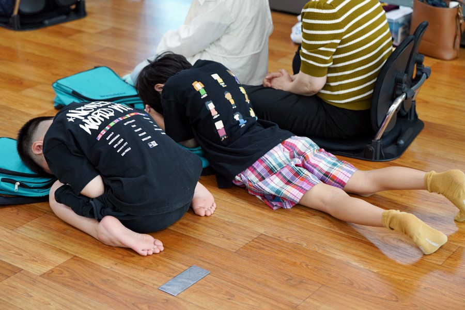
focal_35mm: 70
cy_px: 155
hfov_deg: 28.8
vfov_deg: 19.5
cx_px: 232
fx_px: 904
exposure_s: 1/160
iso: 1600
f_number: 4
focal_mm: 70
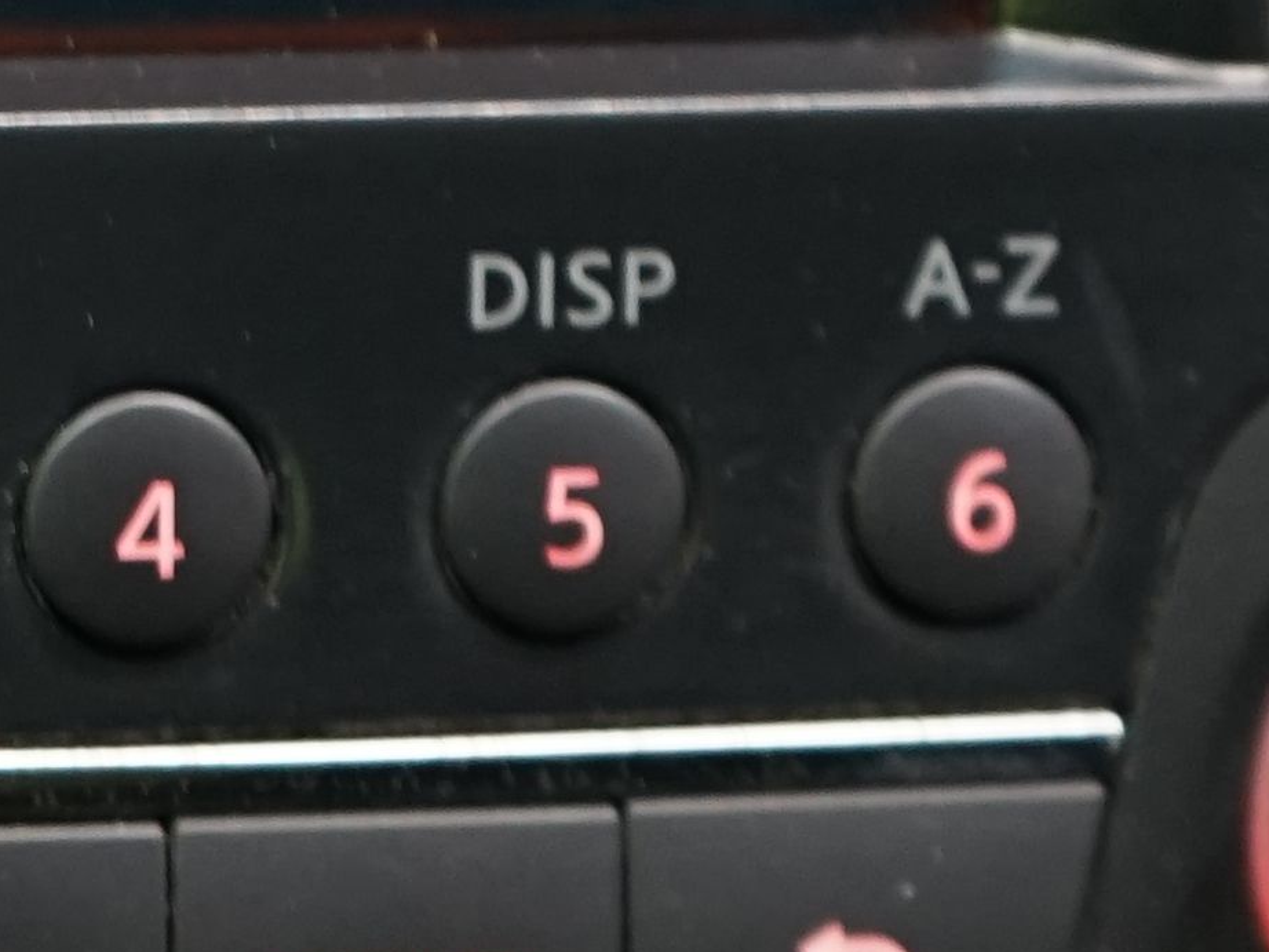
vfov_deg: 6.9
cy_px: -88
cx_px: -393
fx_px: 7809
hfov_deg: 9.1
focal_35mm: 213
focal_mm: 34
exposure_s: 1/30
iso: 1000
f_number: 4
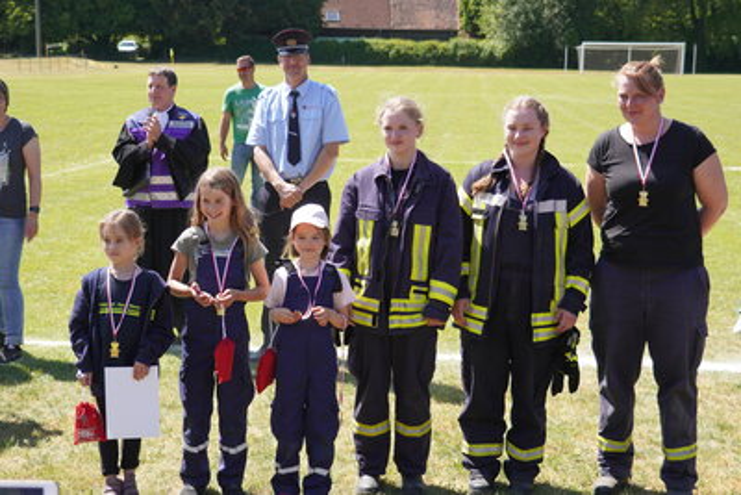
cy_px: 248
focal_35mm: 64
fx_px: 1328
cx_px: 370
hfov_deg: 31.2
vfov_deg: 21.1
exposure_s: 1/200
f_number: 4.5
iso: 100
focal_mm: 43
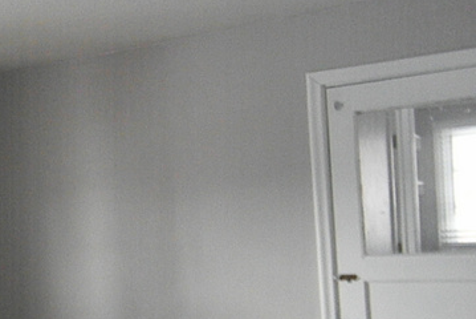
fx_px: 662
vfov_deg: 26.8
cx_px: 84
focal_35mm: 50
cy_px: 229
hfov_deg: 37.9
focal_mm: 5
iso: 1040
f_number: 3.5
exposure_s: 1/249
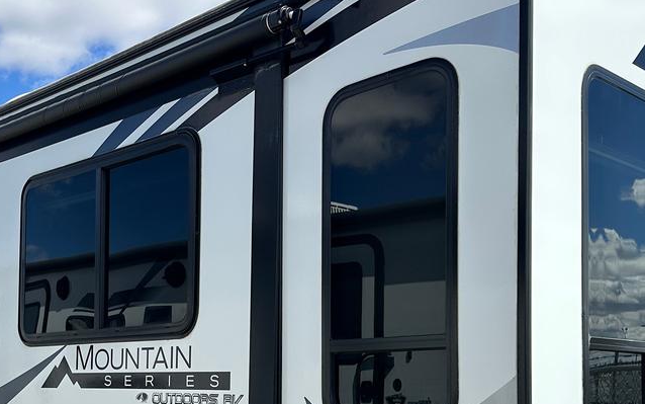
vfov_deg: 24.6
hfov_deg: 39.2
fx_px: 897
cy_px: 371
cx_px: 233
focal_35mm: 51
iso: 80
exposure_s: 1/4762
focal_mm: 6.86
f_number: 1.78
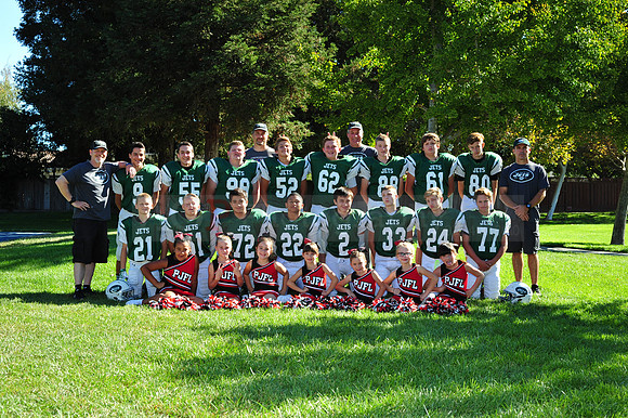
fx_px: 872
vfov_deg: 27.0
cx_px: 314
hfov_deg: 39.6
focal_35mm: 50
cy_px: 209
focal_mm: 50
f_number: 7.1
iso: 400
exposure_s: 1/400
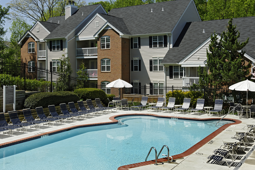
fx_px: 297
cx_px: 130
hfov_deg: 46.4
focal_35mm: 42
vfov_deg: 31.8
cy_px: 77
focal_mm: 38
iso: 200
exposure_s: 1/320
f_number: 11
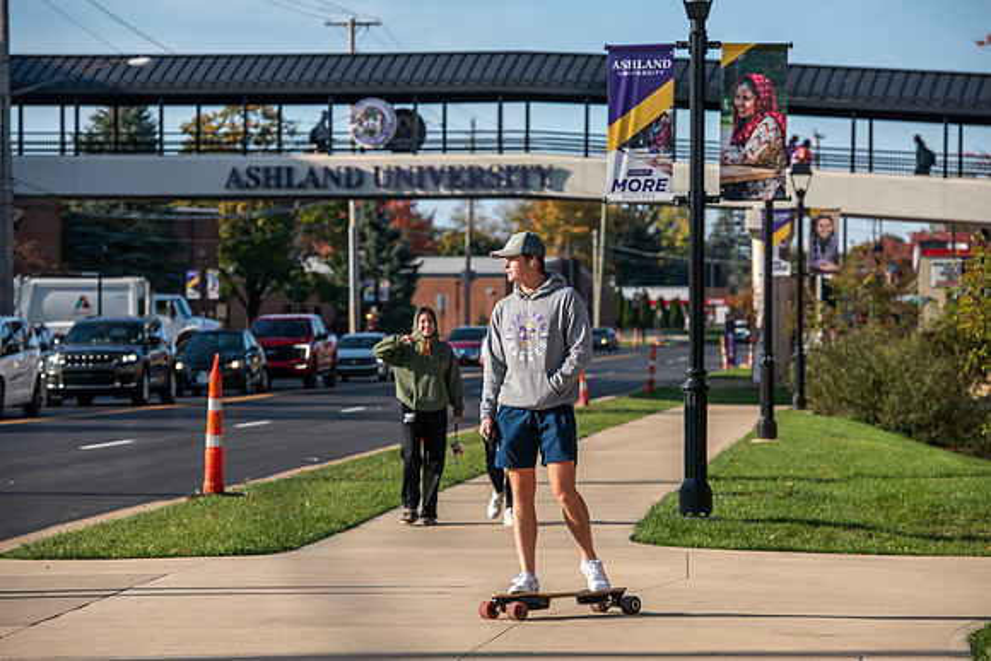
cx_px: 496
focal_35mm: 145
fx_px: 3992
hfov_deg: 14.2
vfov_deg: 9.5
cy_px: 330
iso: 64
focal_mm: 145
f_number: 6.3
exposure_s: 1/400
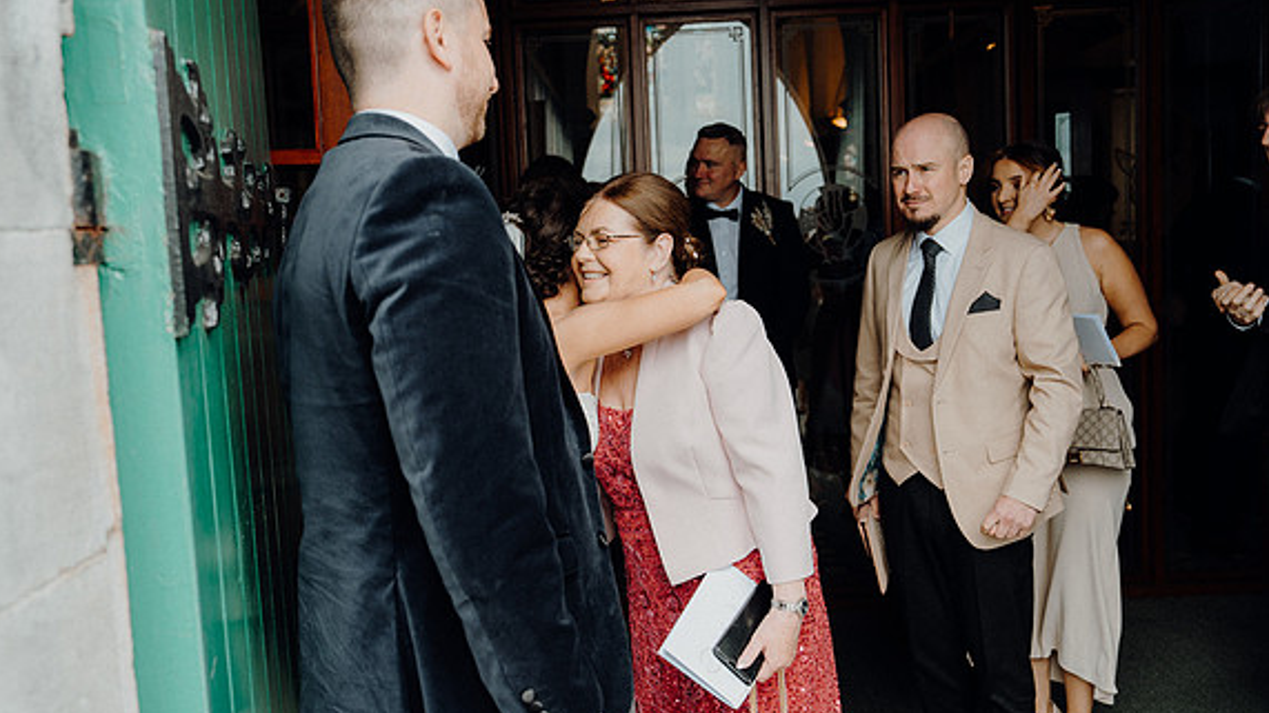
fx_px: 1110
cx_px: 627
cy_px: 339
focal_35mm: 33
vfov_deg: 35.6
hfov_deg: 59.5
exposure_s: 1/200
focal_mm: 31
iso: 200
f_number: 3.5
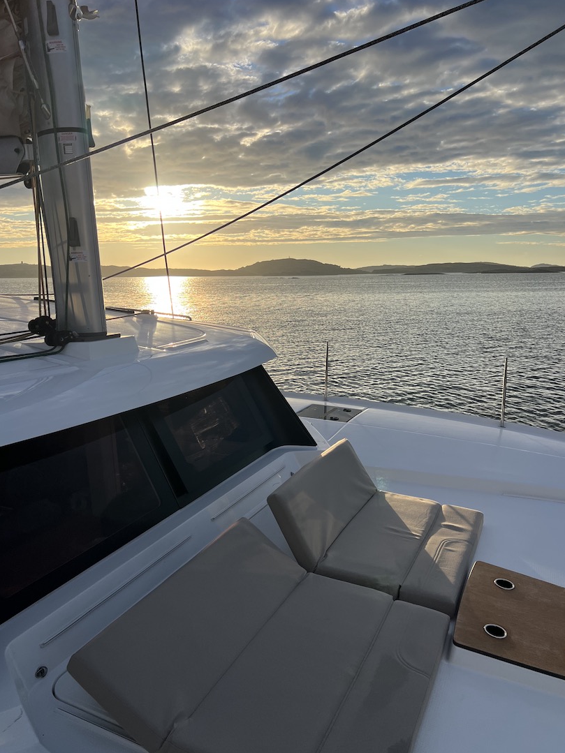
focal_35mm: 27
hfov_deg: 51.3
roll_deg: +0.4
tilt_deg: -10.8
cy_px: 389
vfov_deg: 65.3
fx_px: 588
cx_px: 276
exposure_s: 1/3831
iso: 50
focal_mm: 5.7
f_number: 1.5
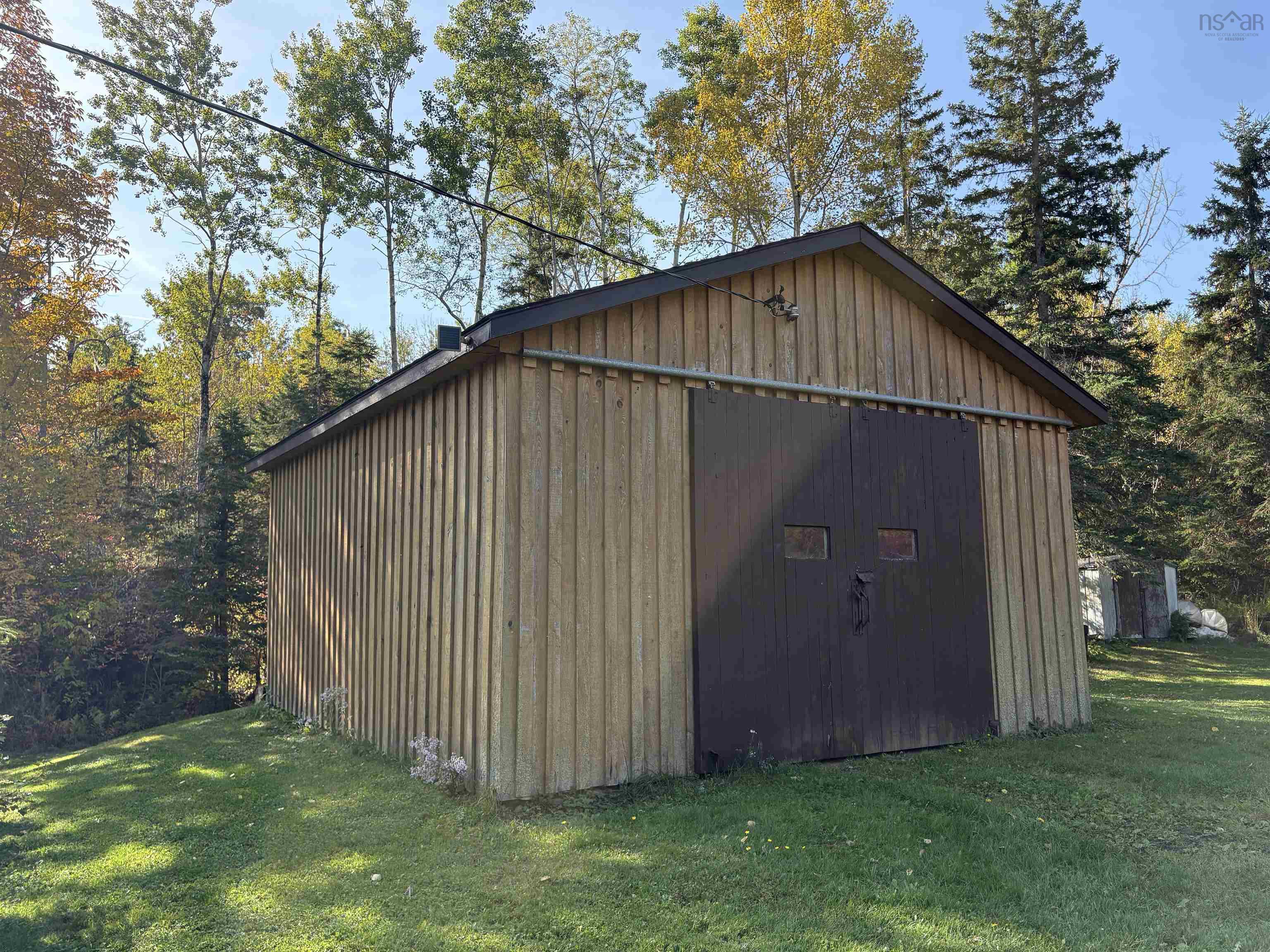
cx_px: 635
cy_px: 476
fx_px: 954
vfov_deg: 53.1
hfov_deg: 67.3
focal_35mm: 26
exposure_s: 1/1451
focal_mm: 5.96
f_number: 1.6
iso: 64
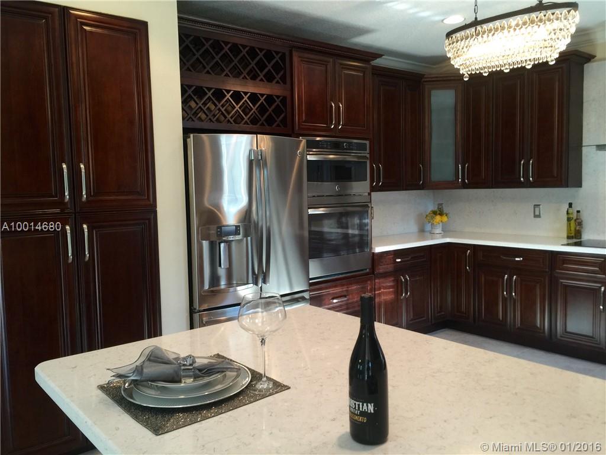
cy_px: 228
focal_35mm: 29
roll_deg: +0.2
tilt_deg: -4.1
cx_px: 303
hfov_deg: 61.7
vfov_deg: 48.2
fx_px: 508
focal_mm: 4.15
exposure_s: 1/15
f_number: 2.2
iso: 32
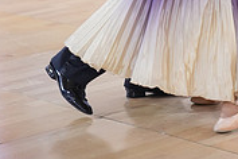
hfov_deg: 10.1
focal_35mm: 203
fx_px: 1342
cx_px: 136
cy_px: -128
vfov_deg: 6.6
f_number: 2
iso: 2500
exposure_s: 1/500
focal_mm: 62
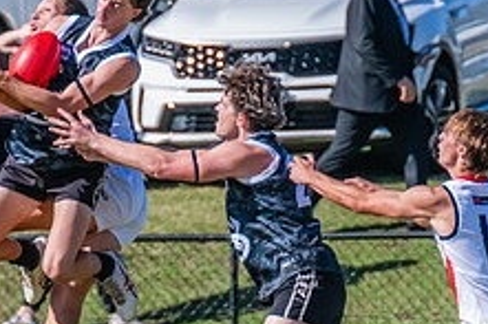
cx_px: 172
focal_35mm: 1923
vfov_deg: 0.7
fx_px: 26047
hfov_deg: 1.1
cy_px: 347
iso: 1600
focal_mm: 600
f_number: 11
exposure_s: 1/1600
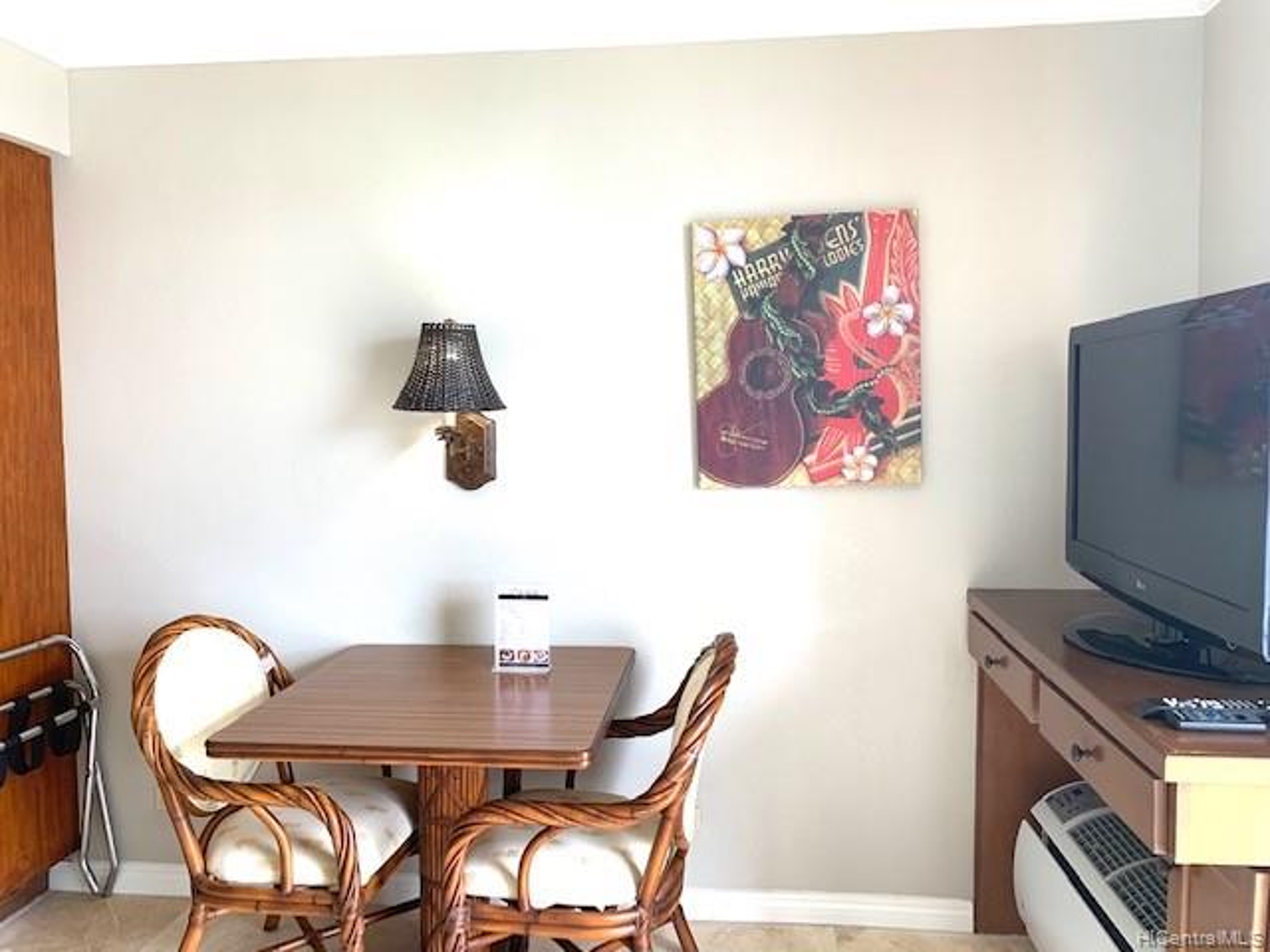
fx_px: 954
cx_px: 635
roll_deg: +0.1
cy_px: 476
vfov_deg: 53.1
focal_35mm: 26
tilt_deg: -3.2
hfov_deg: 67.3
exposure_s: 1/104
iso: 100
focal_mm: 4.25
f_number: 1.8
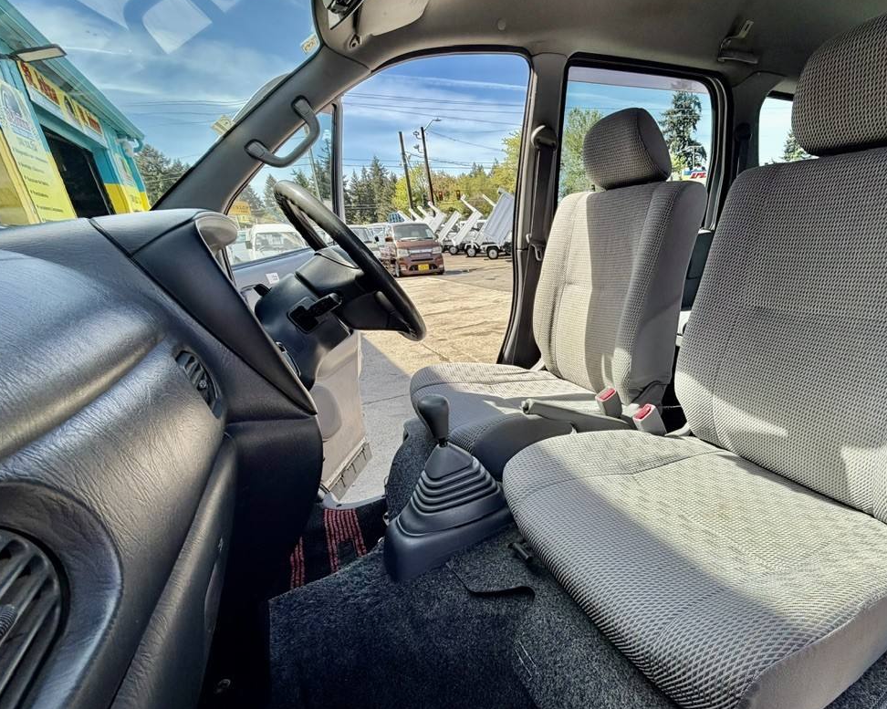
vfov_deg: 73.7
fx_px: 472
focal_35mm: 18
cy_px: 382
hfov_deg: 84.2
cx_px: 571
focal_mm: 2.22
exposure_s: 1/502
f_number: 2.2
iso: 64
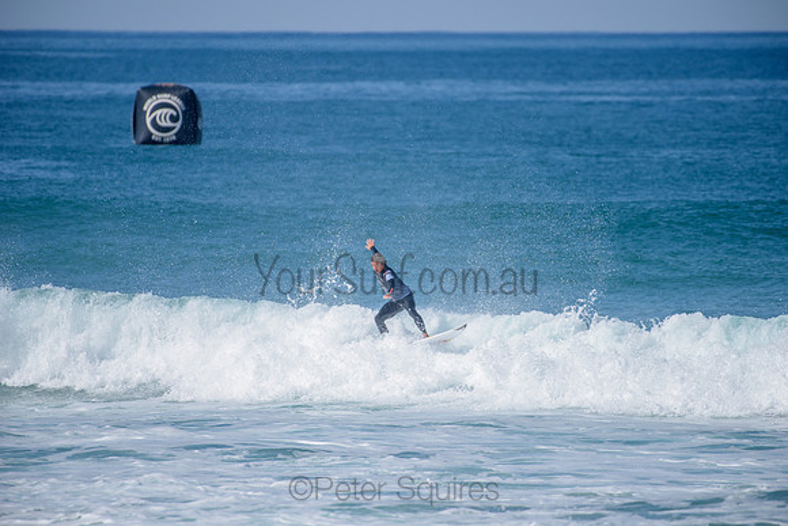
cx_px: 394
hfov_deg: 4.1
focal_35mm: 500
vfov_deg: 2.8
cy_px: 263
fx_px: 10946
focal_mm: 500
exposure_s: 1/2000
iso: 160
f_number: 5.6
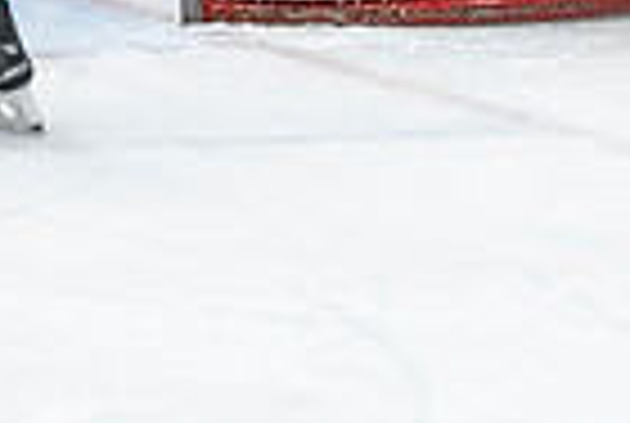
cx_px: 410
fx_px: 7839
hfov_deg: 4.6
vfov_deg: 3.1
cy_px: -380
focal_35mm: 447
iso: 2000
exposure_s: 1/640
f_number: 3.2
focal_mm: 98
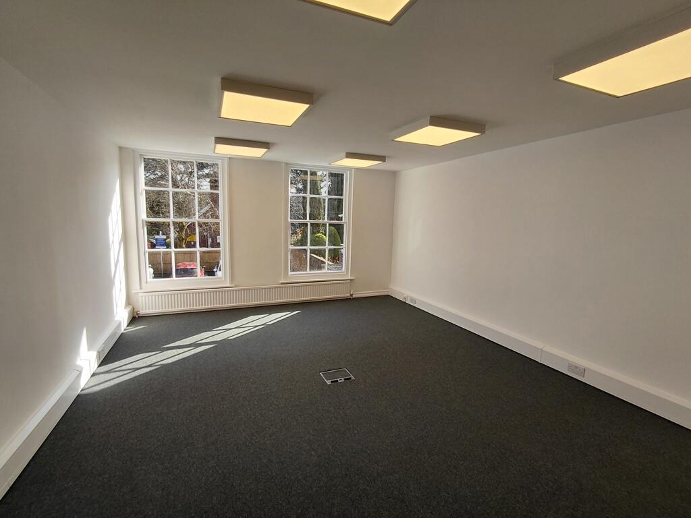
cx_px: 346
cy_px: 259
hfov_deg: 94.5
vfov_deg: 78.1
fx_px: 319
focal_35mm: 16
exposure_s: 1/252
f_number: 2.2
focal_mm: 1.64
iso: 40
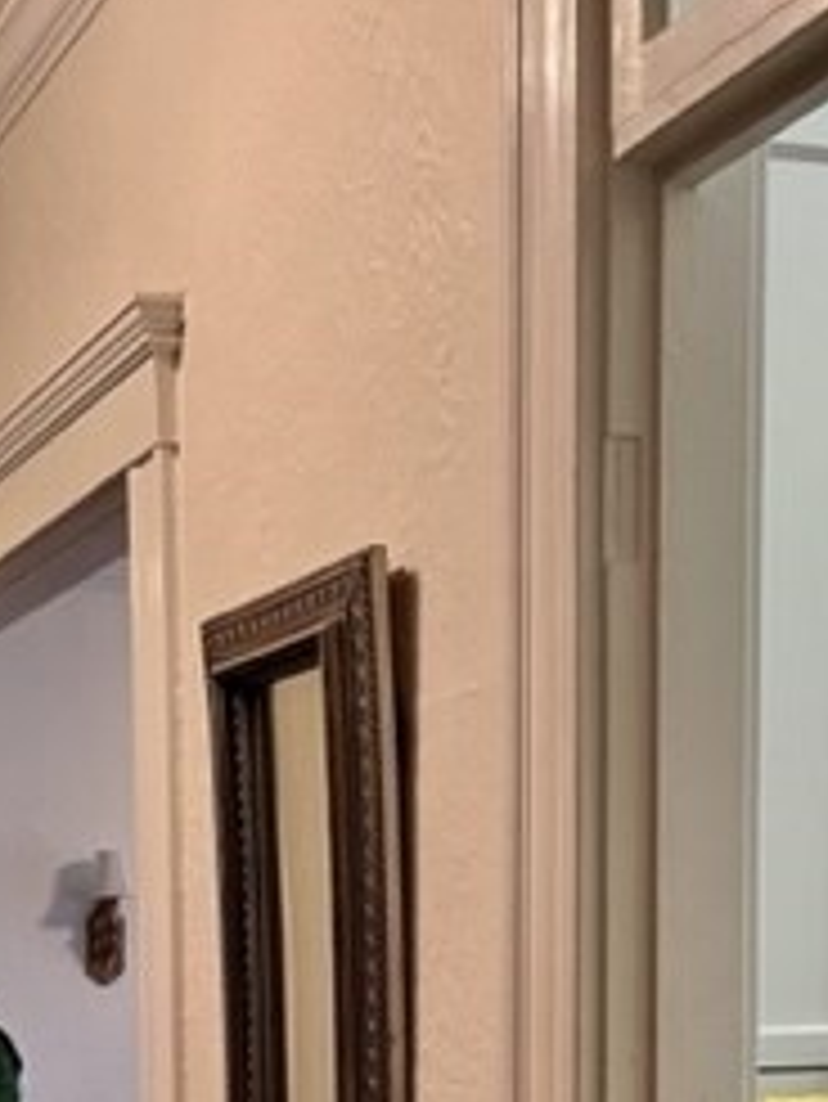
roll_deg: +2.8
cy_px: 1264
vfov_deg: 26.0
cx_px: 117
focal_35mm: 68
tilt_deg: -6.8
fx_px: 2167
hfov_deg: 21.3
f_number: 1.6
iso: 125
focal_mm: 5.1
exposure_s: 1/60
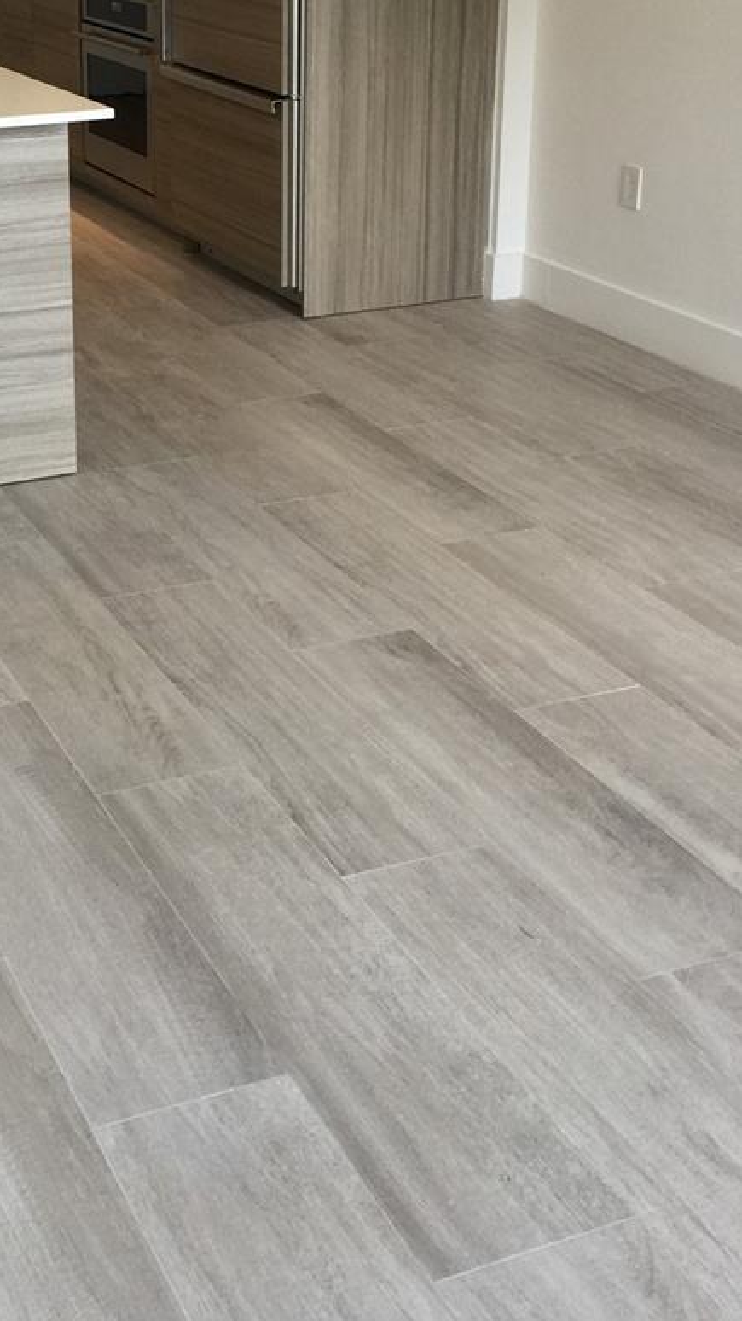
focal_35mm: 49
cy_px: 340
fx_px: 1715
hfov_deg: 23.8
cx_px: 78
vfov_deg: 41.0
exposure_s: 1/40
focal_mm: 4.15
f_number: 2.2
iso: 32
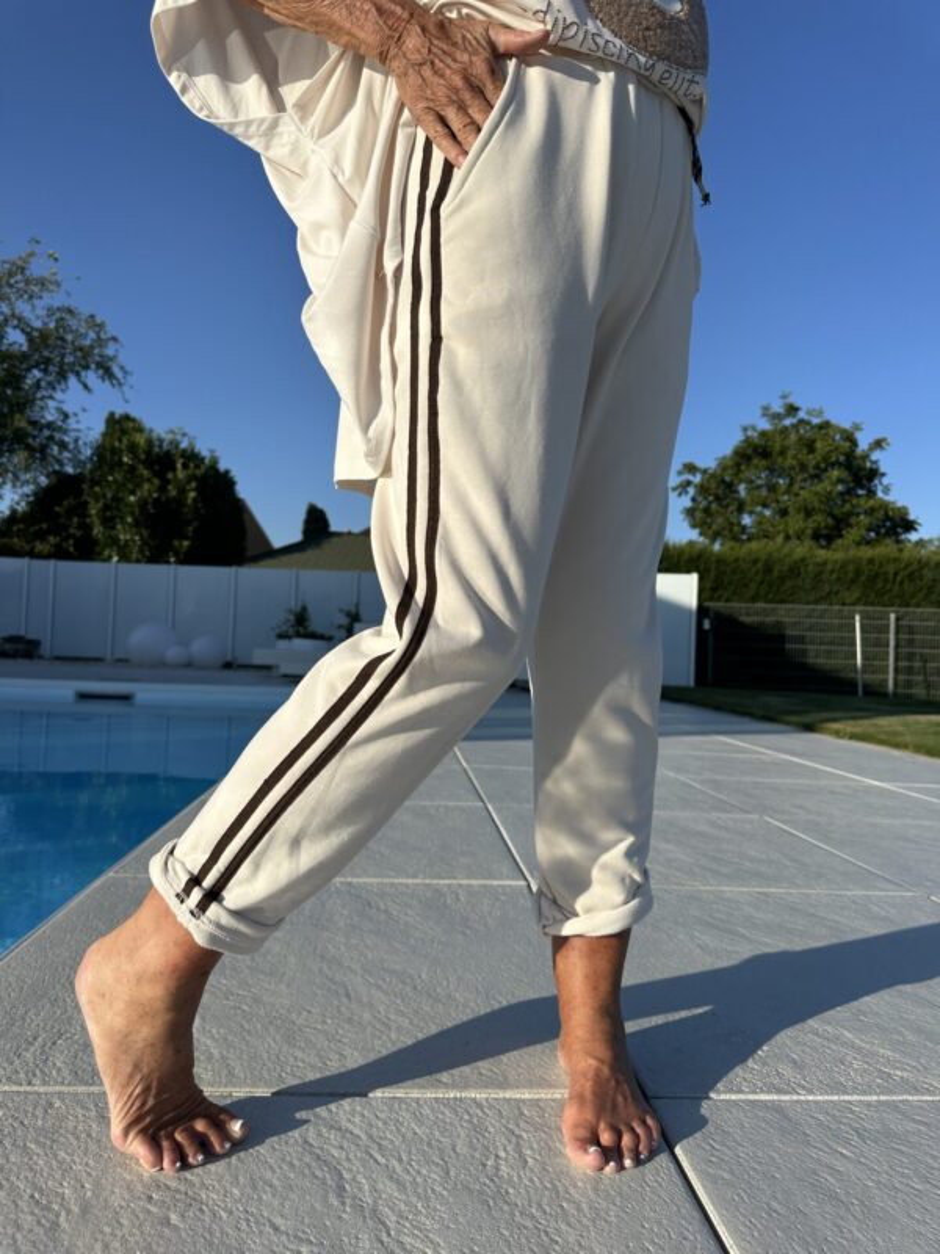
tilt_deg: +1.7
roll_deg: -3.1
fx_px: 869
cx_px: 470
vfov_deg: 71.6
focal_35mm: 24
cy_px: 627
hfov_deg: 56.8
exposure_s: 1/6623
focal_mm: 6.86
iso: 80
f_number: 1.78
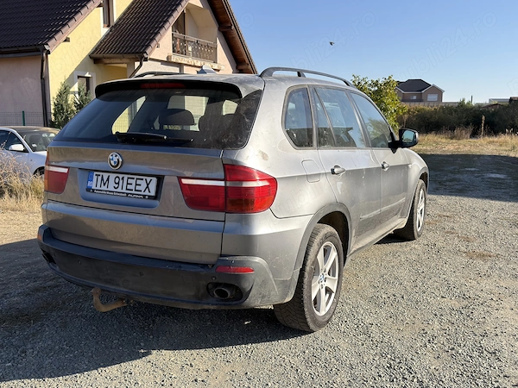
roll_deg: -0.9
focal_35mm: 35
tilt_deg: -9.5
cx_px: 259
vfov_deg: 40.7
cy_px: 194
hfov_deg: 52.6
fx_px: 524
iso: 80
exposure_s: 1/3135
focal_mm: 6.76
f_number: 1.78
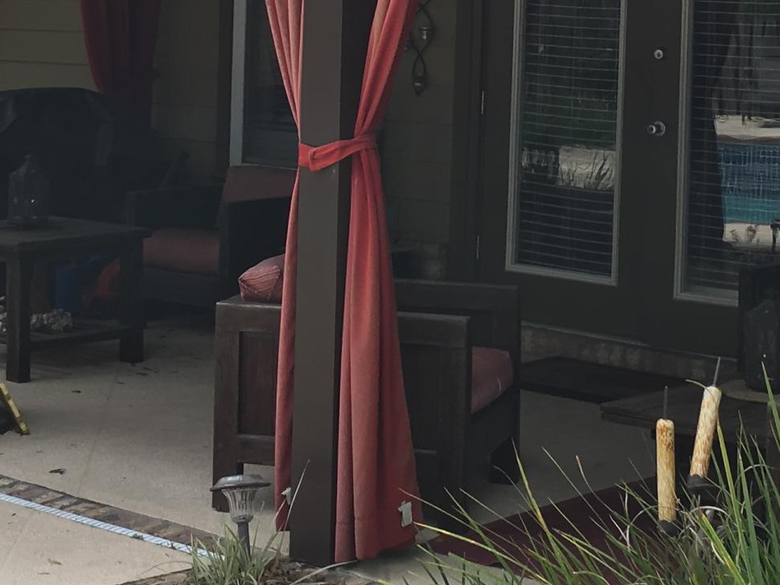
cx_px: 415
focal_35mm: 90
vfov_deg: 16.1
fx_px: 2028
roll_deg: -2.2
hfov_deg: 21.8
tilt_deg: +1.4
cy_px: 30
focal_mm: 4.15
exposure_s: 1/620
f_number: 2.2
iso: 25
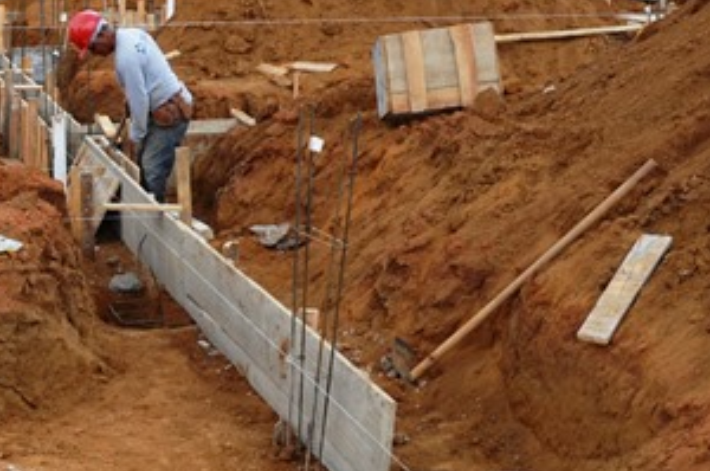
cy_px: 284
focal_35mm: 88
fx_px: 1733
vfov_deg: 15.5
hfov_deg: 21.7
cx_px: -106
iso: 200
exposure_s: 1/200
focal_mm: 22
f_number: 7.1
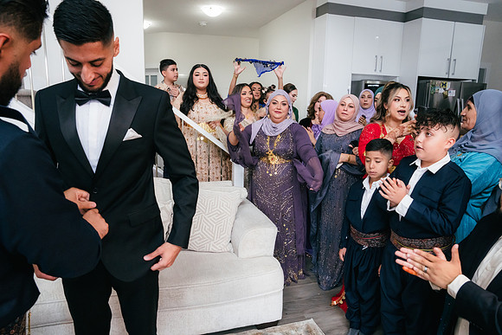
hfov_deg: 73.7
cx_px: 251
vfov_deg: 53.2
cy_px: 168
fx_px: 335
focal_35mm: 24
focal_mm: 24
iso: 6400
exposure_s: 1/160
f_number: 9
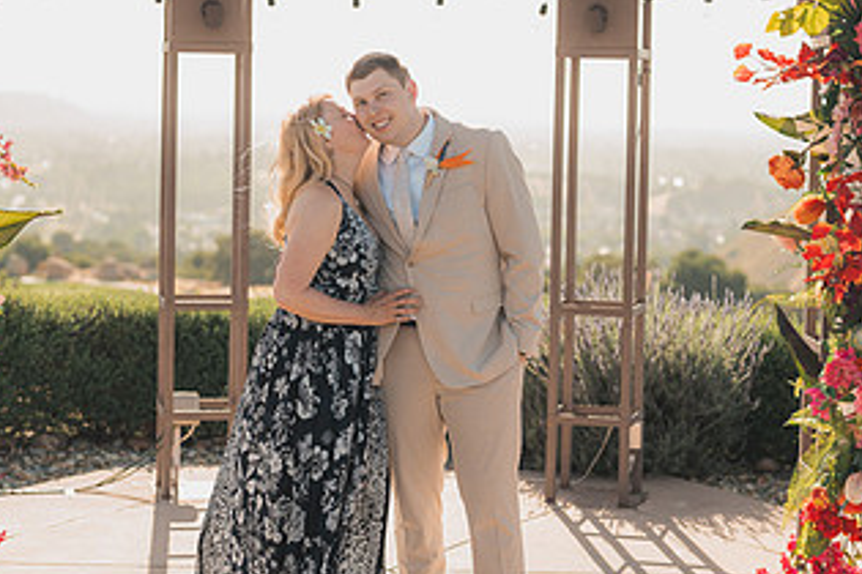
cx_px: 402
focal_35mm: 92
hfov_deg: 22.1
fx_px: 2203
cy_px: 256
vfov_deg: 14.9
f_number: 2
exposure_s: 1/1000
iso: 50
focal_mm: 50
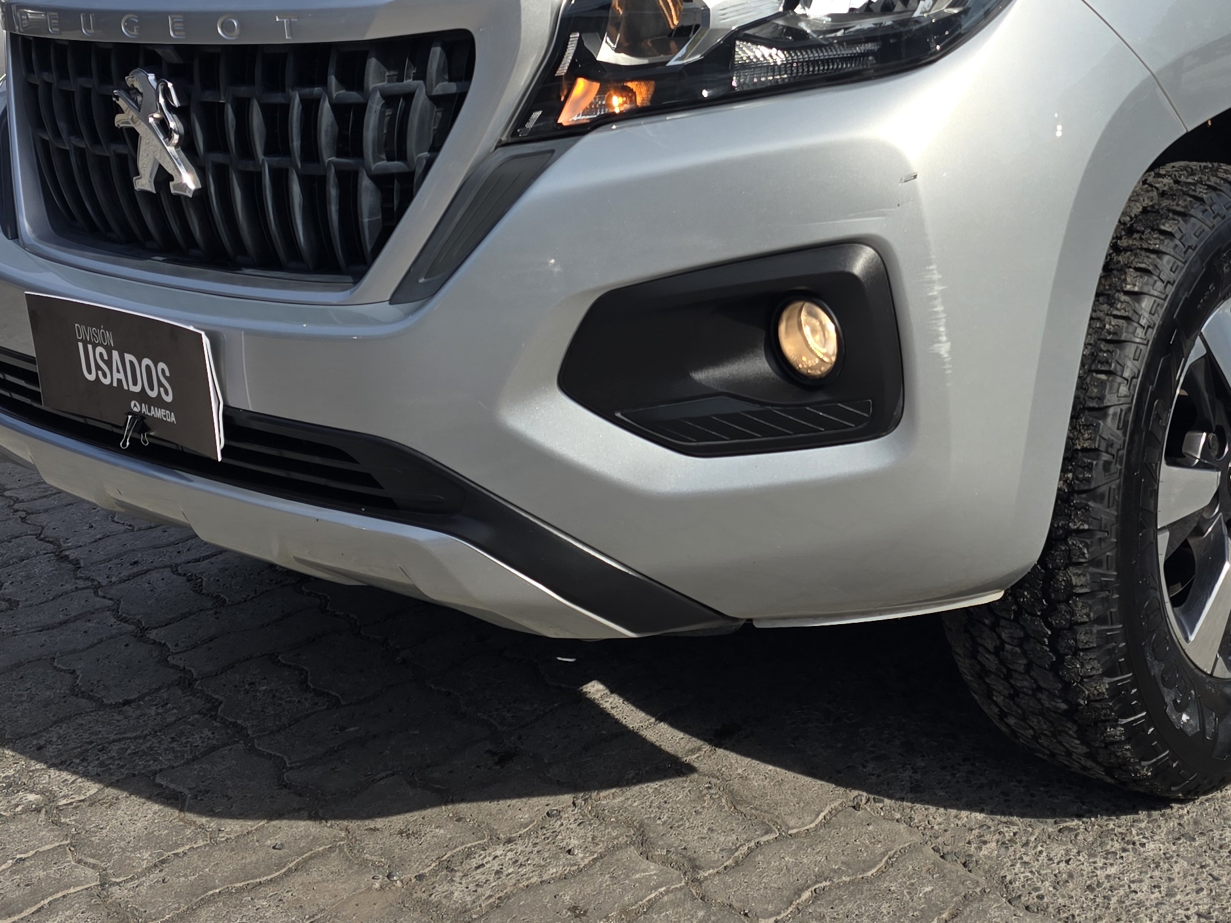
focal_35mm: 49
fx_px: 1742
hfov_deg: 38.0
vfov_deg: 28.5
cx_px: 916
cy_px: 92
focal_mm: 6.3
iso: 12
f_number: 1.7
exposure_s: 1/1022
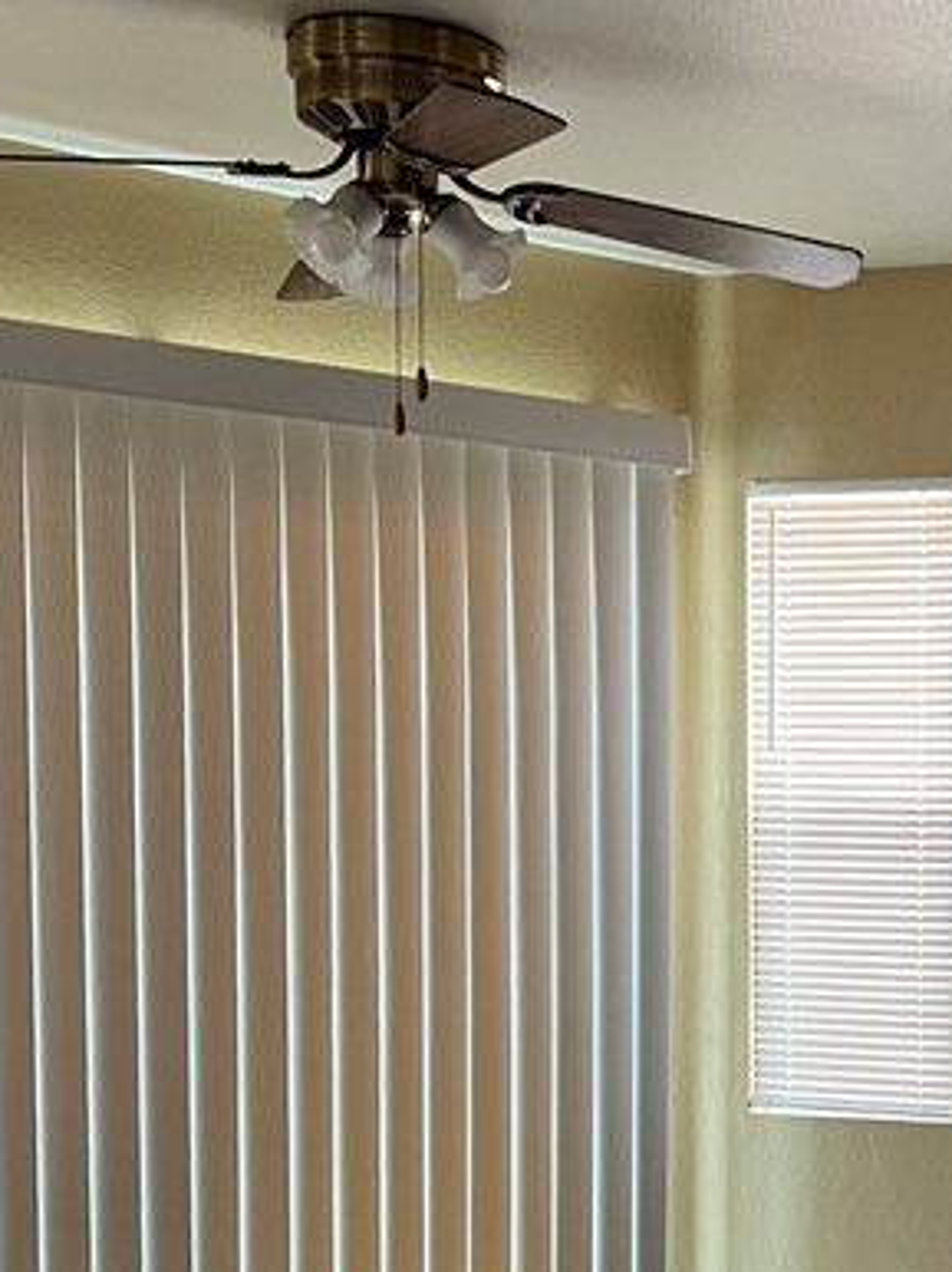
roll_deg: -1.1
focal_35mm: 69
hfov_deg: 20.1
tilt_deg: -6.1
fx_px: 2533
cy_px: 1081
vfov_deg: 27.4
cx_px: 1107
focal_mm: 5.7
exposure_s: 1/60
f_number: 1.5
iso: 200
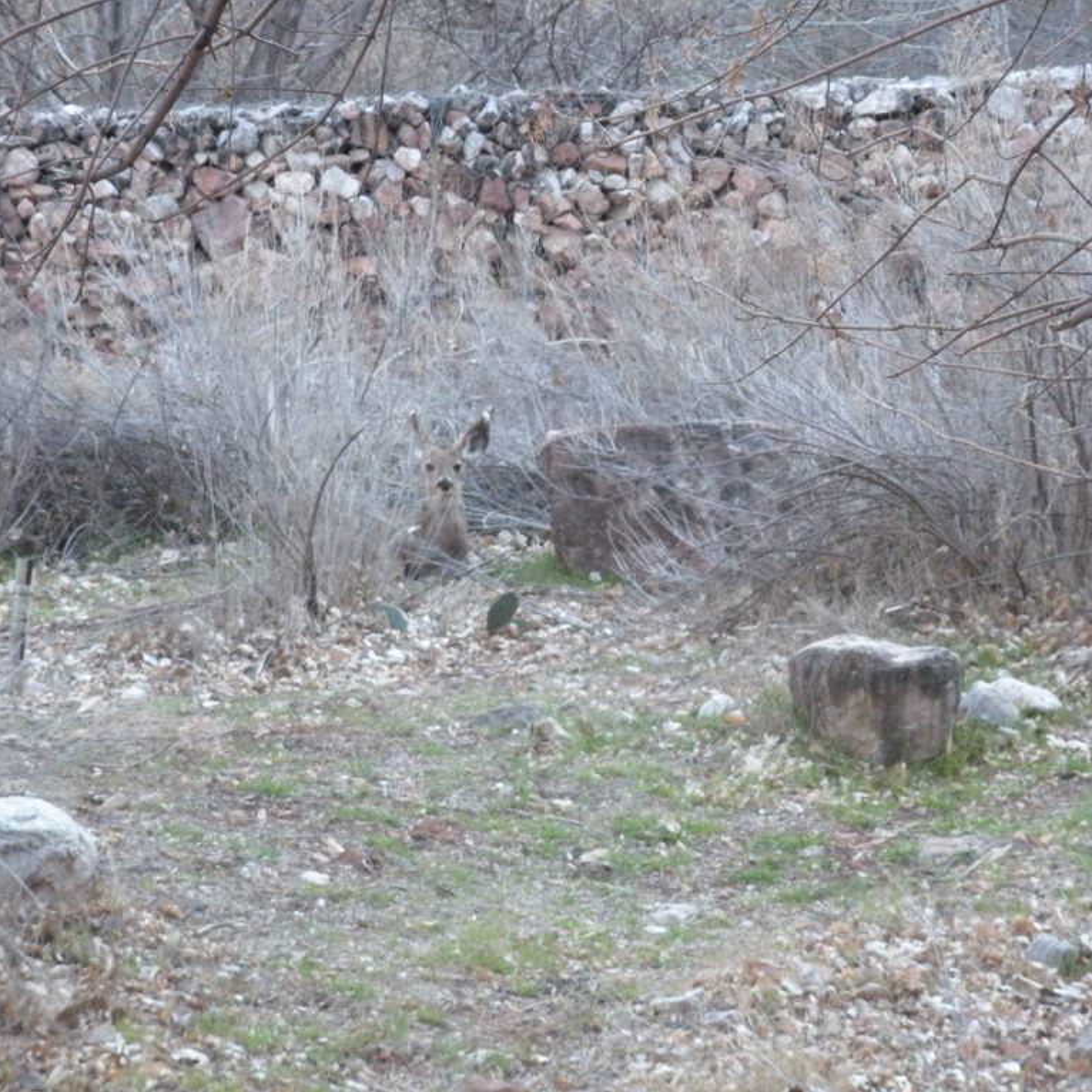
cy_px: 546
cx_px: 567
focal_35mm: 143
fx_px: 5104
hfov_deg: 12.2
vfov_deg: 12.2
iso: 400
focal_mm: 21.2
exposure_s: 1/58.3
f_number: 5.3
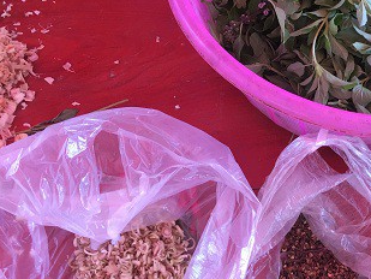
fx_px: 643
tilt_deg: -55.9
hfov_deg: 30.7
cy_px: 132
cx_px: 335
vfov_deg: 24.4
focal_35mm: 60
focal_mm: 4.15
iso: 25
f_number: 2.2
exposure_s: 1/33
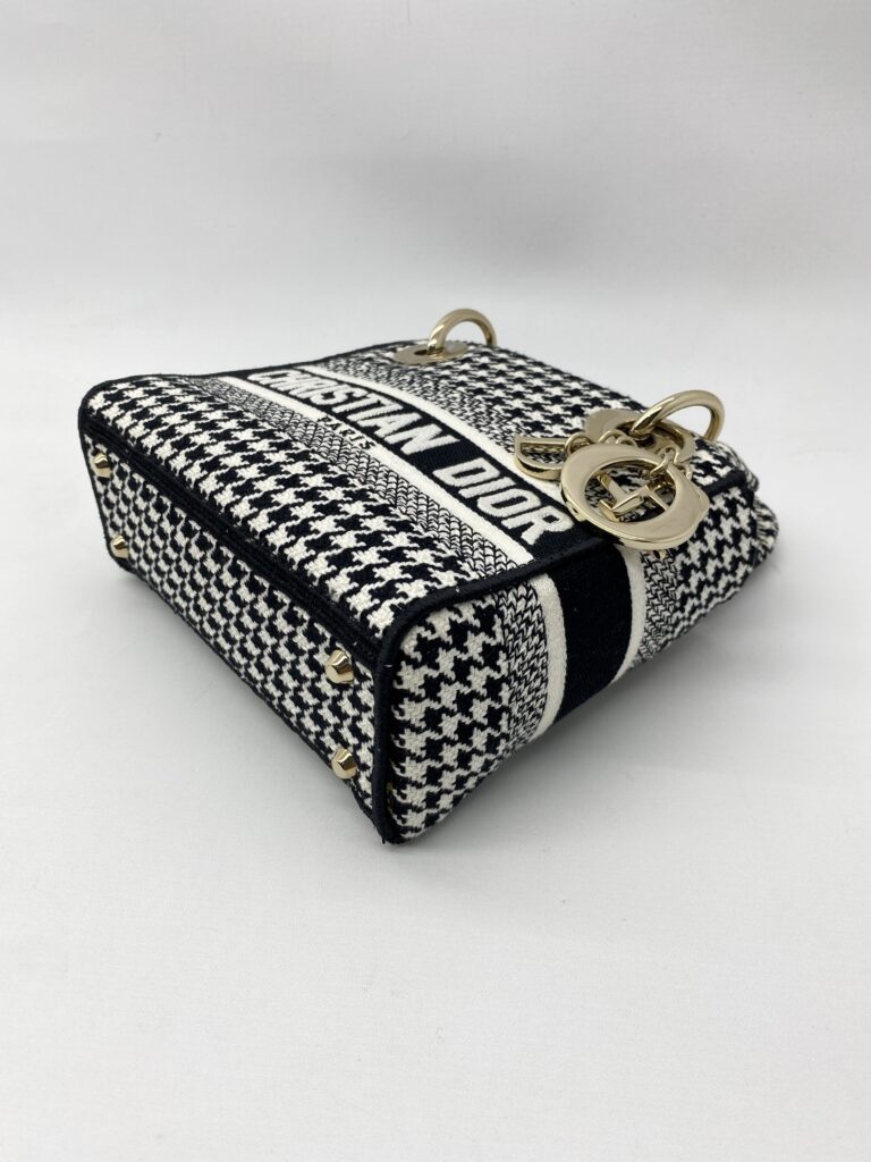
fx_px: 872
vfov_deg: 67.3
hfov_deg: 53.1
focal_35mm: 26
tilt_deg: -31.5
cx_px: 436
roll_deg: -0.4
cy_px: 581
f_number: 1.8
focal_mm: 4.25
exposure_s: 1/124
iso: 32
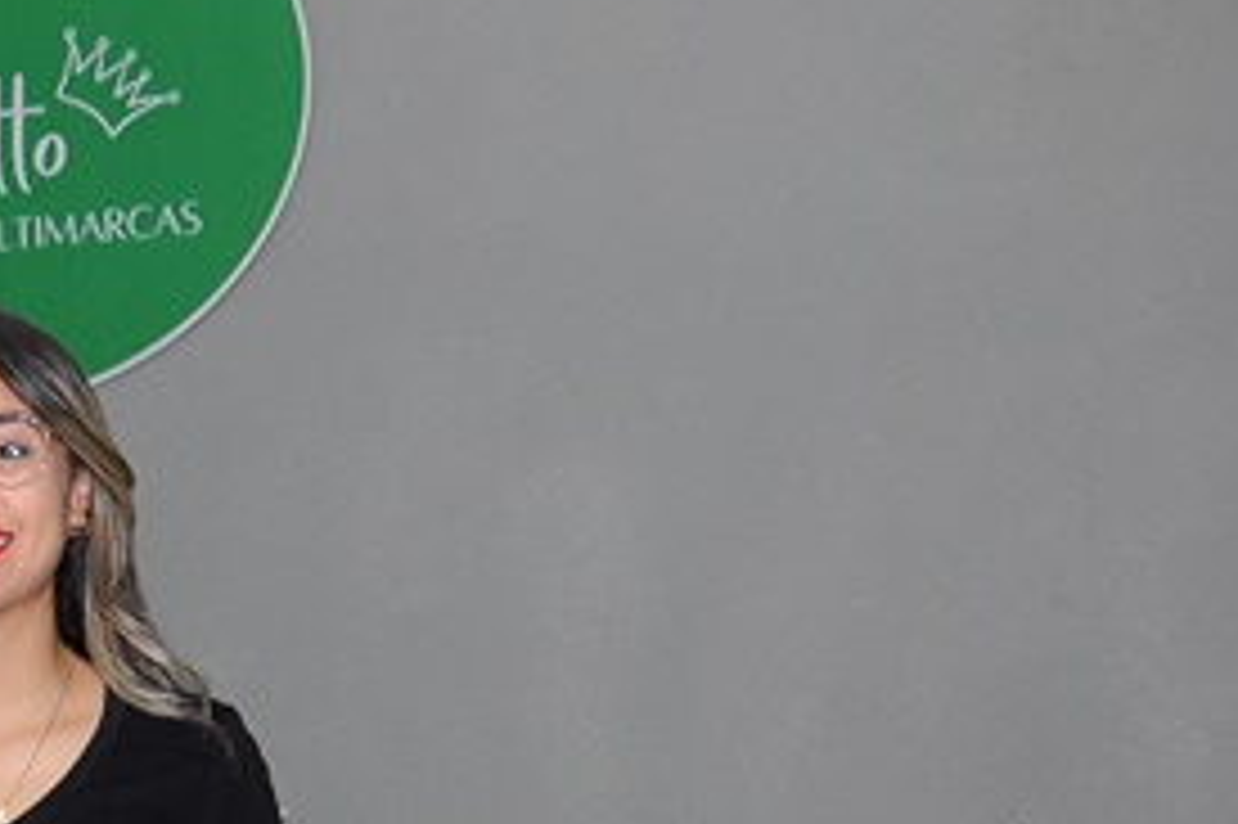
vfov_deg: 14.0
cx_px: -230
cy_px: 835
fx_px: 3299
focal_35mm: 96
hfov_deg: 20.0
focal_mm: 22
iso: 640
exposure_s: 1/40
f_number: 6.3
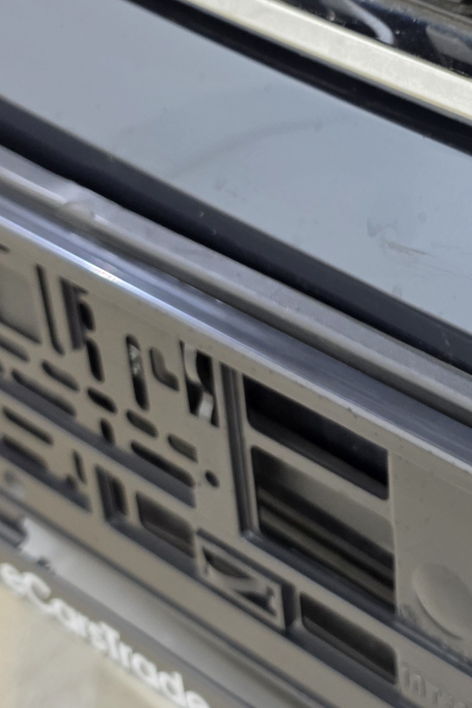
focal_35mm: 68
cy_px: 230
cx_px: 619
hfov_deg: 18.6
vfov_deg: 29.4
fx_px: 1337
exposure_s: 1/100
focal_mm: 6.5
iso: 400
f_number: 1.4
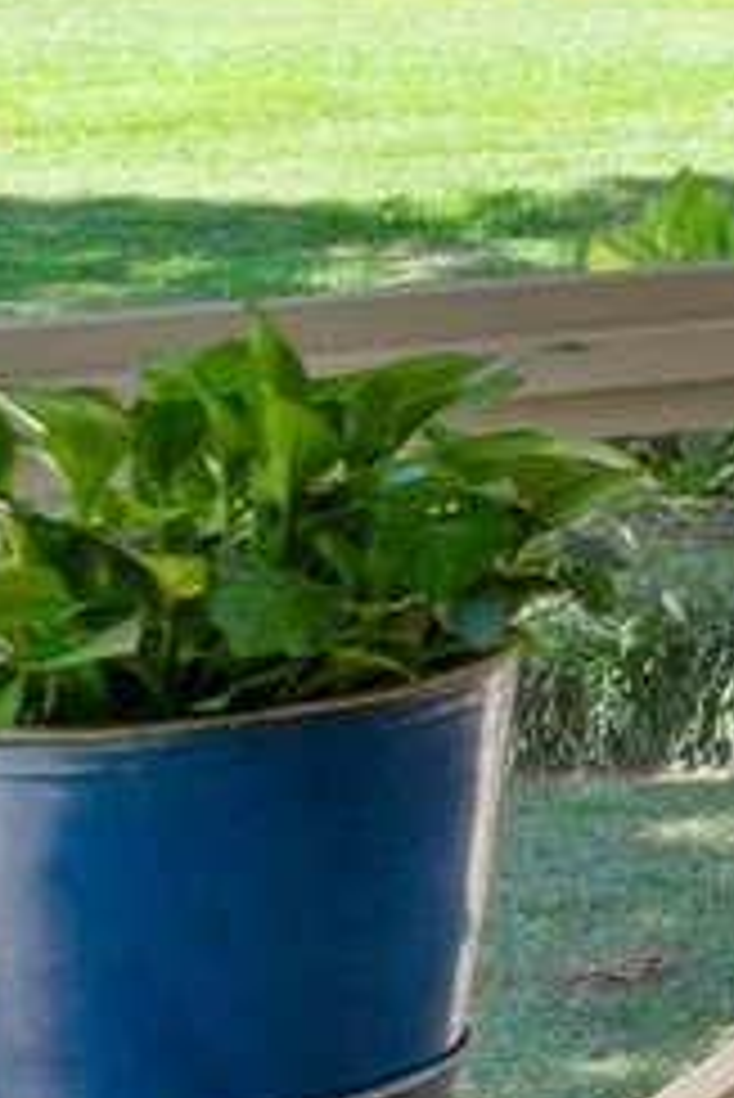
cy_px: -592
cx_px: 3688
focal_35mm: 151
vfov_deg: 12.8
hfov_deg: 6.0
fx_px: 4611
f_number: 8
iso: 100
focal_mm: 18
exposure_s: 1/40
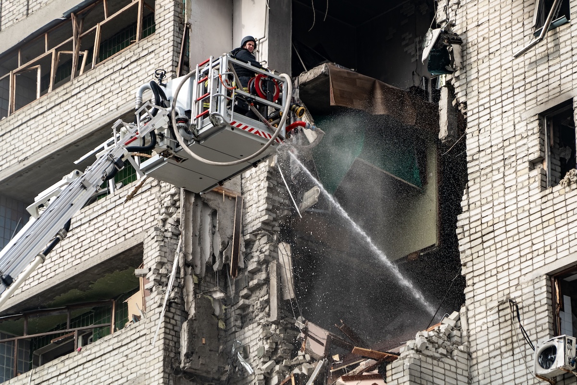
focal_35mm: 184
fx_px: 2949
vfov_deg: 7.5
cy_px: 192
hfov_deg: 11.2
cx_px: 288
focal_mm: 184
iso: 400
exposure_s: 1/640
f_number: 9
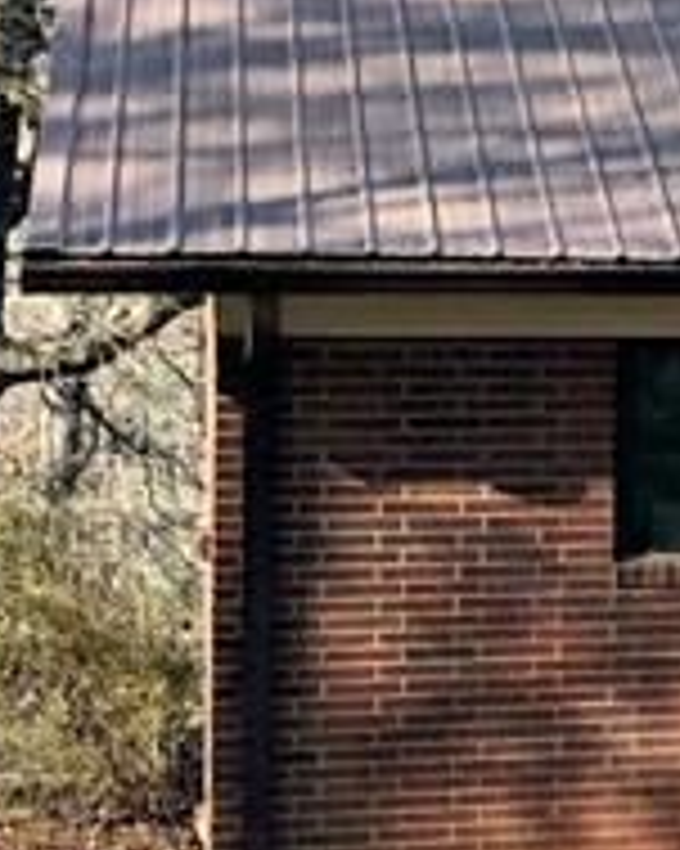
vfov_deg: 13.0
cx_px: 2022
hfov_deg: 8.7
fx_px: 3726
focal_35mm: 148
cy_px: 382
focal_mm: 3.99
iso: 20
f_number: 1.8
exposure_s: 1/1263
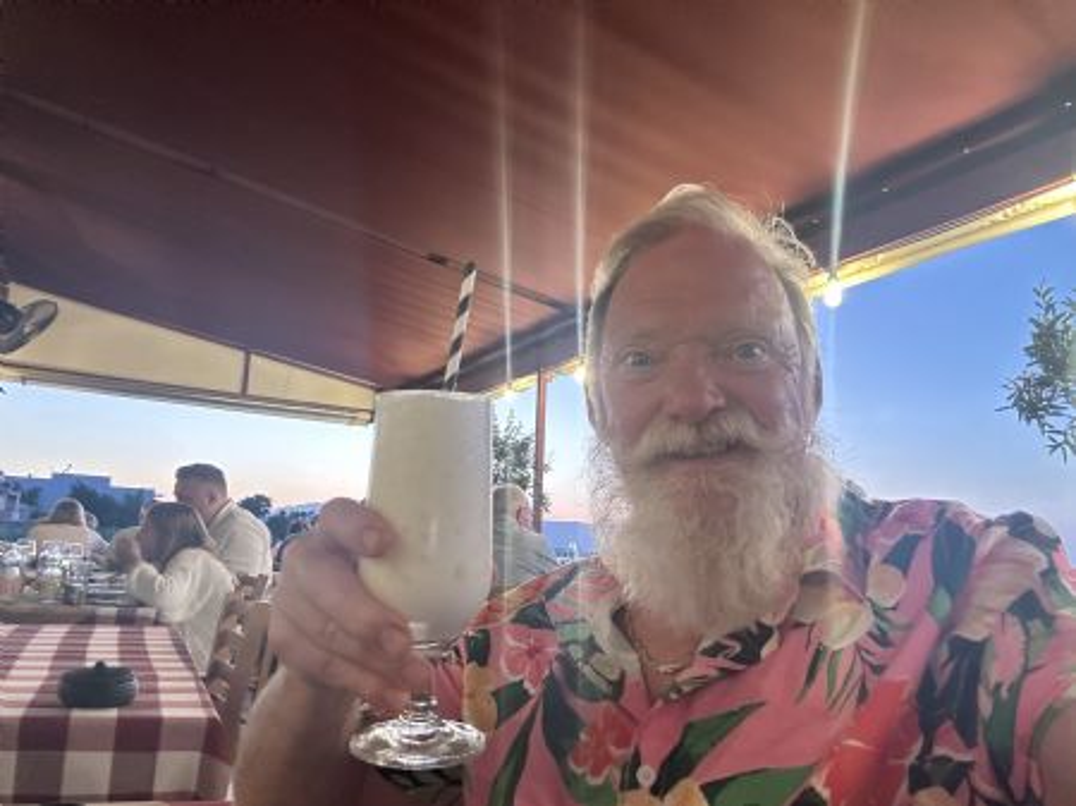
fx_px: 715
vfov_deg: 58.8
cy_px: 403
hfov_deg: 74.0
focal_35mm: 23
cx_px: 538
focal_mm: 2.69
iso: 400
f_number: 1.9
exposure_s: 1/25
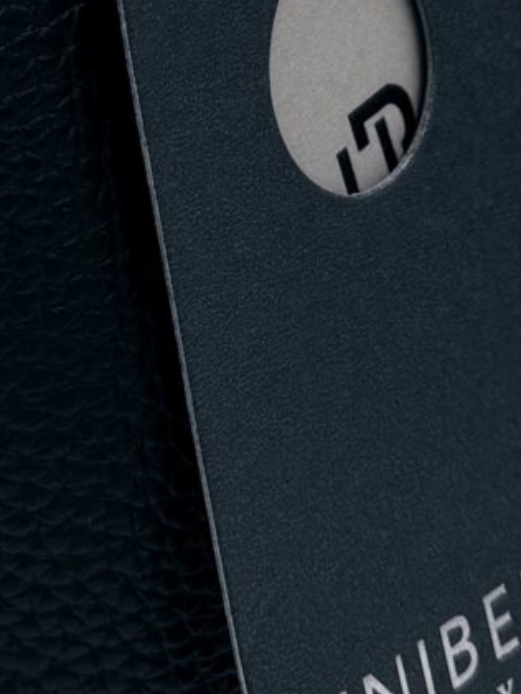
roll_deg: +1.7
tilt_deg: -16.2
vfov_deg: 11.5
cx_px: -46
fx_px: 3169
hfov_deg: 9.3
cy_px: -617
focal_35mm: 158
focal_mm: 5.96
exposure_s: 1/256
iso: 40
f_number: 1.6
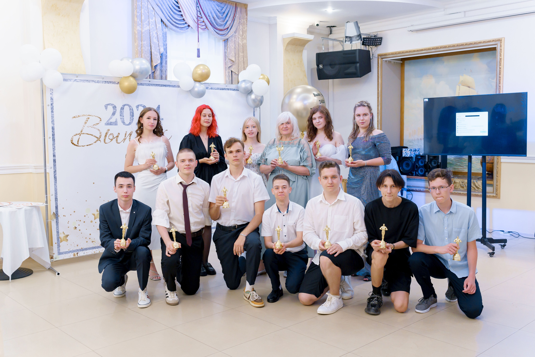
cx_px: 268
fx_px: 520
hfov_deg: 54.4
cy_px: 178
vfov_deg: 37.9
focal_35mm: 35
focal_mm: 35
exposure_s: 1/125
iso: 1600
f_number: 3.2
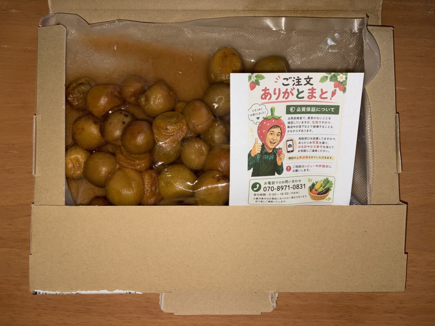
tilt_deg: -86.8
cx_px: 218
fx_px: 327
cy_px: 163
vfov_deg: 53.1
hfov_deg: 67.3
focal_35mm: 26
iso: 32
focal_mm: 5.96
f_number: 1.6
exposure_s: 1/4
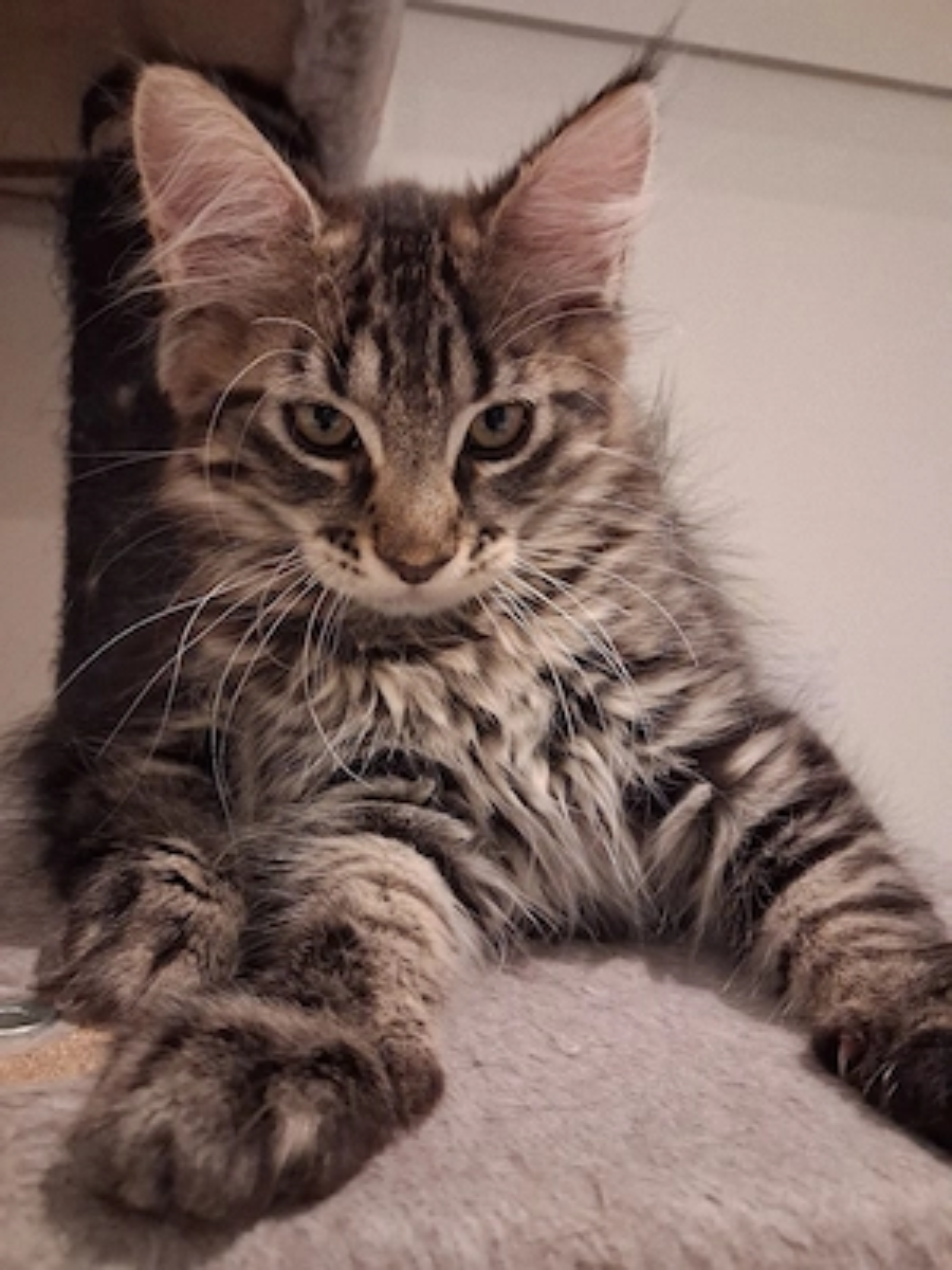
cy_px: 635
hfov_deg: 51.4
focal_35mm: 27
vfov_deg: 65.3
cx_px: 476
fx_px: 990
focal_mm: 4
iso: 1000
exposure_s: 1/20
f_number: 1.8
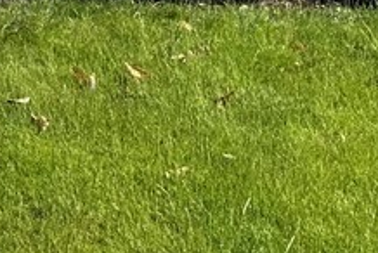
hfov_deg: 15.8
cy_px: -295
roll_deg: -0.5
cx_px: -220
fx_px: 1230
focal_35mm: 117
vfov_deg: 10.5
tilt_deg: -0.4
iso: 80
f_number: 1.78
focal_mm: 6.76
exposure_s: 1/3802
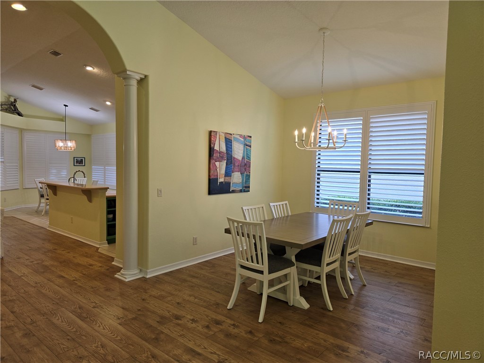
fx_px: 322
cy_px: 182
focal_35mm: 23
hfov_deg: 73.9
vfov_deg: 58.9
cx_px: 242
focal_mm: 6.3
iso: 80
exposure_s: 1/120
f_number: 1.7
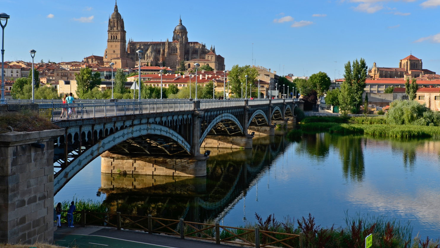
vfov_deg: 27.1
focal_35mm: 44
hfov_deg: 46.4
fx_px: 513
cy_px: 114
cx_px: 228
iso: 125
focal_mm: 26
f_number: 11
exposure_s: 1/125
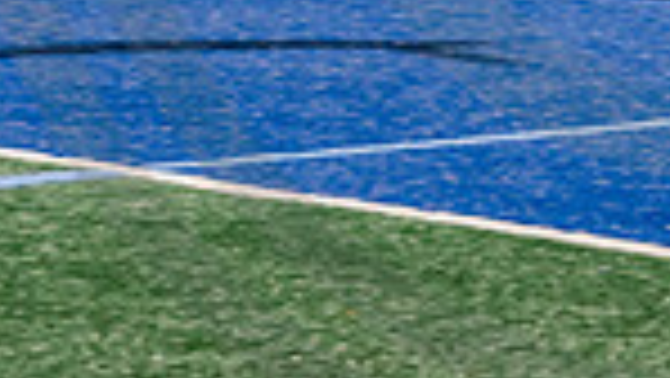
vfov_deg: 4.2
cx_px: 751
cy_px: -254
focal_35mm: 286
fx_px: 5084
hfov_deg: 7.5
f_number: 4
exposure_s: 1/160
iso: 2500
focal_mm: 70
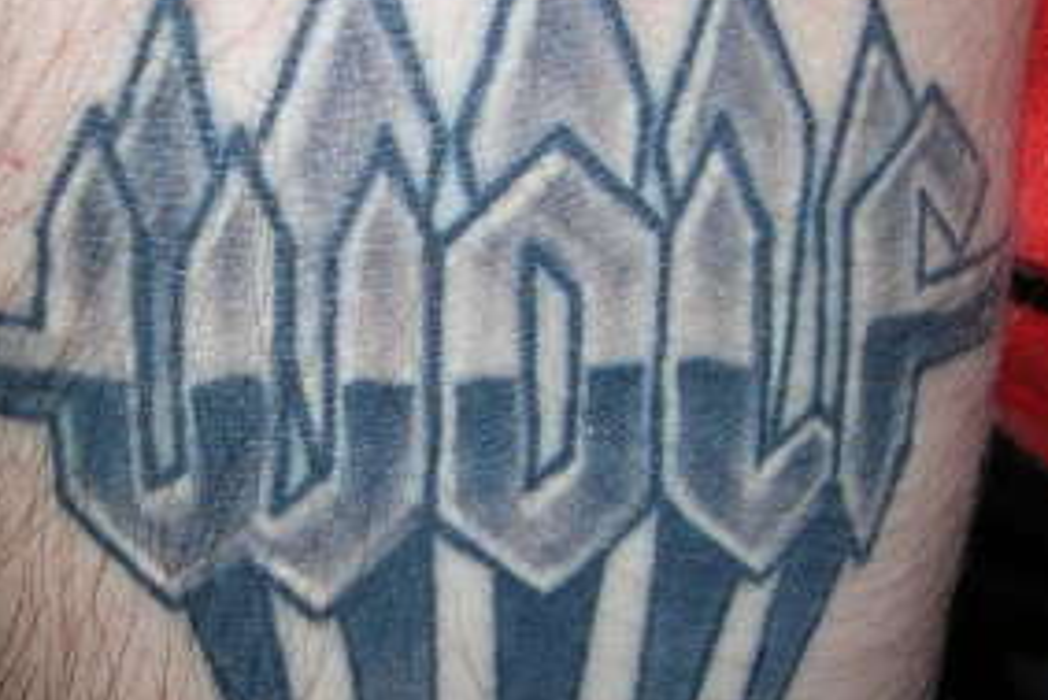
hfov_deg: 26.2
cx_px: 378
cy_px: 446
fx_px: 2243
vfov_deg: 17.7
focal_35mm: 77
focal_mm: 5.8
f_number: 2.8
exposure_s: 1/60.1
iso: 50
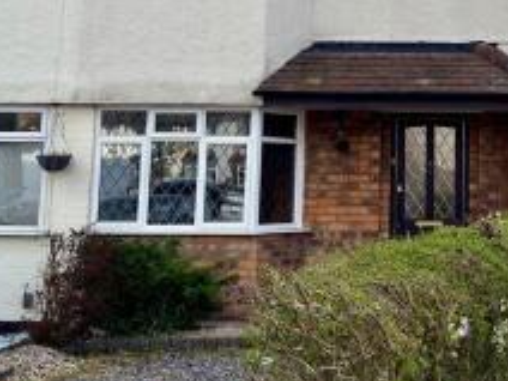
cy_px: 30
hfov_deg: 26.3
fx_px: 1057
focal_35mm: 72
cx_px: 440
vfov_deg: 20.0
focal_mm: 6.76
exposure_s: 1/3831
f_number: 1.78
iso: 64
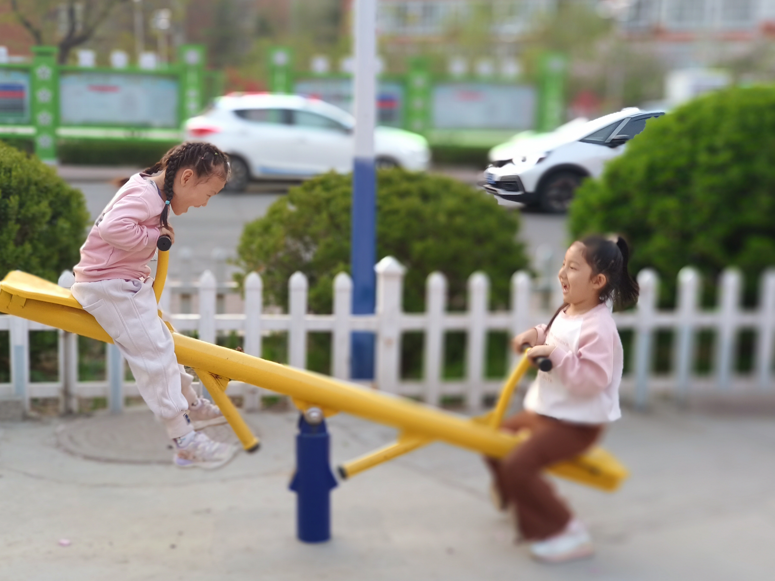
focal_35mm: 56
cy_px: 284
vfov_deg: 26.1
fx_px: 1254
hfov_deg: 34.3
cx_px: 347
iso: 145
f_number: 2
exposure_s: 1/100
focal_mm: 6.7
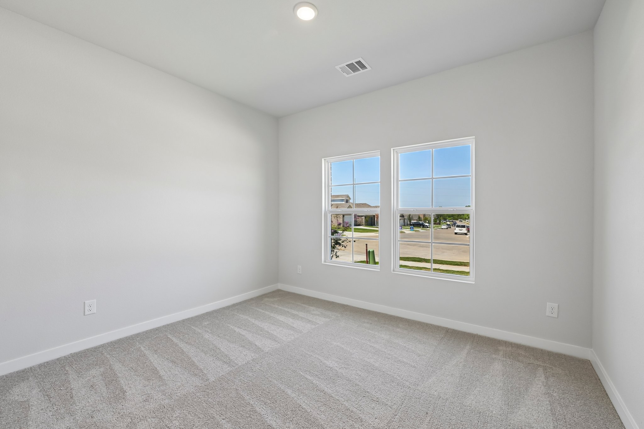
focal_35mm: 15
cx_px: 322
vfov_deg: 77.3
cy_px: 214
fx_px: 268
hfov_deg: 100.4
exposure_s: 1/100
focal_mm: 15
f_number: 8
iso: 400
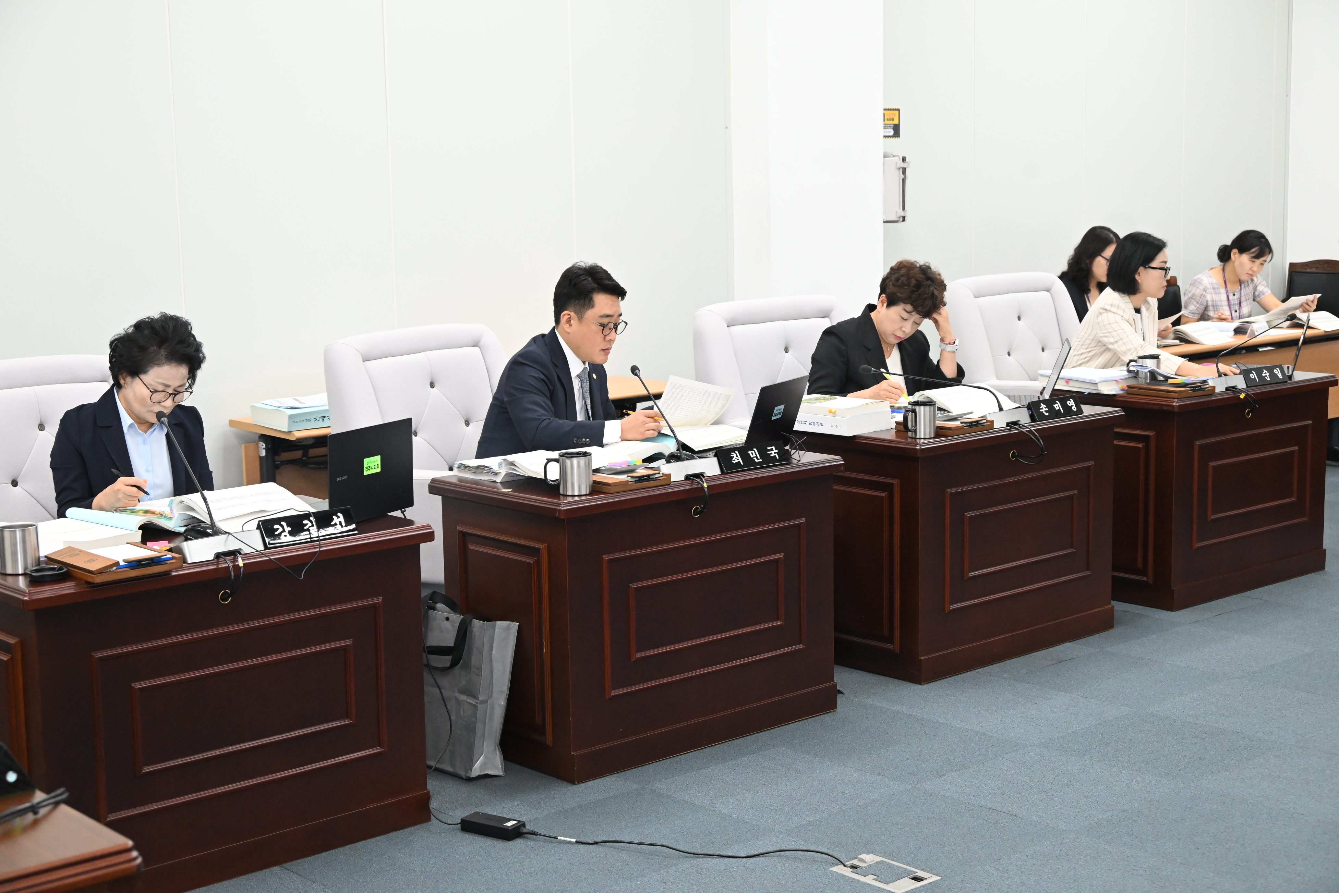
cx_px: 670
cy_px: 446
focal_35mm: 51
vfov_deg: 26.5
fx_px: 1897
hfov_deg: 38.9
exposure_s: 1/250
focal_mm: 51
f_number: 6.3
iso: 4000
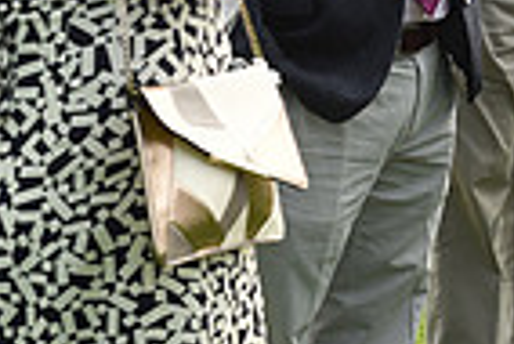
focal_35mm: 204
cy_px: 38
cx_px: 1010
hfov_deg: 9.5
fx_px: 2916
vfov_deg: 6.7
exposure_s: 1/800
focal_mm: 50
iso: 400
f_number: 6.3
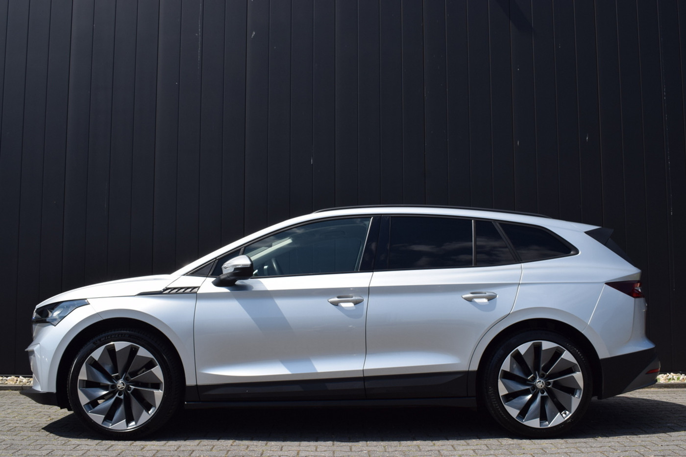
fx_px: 686
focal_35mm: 36
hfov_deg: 53.1
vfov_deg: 36.9
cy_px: 228
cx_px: 343
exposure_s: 1/400
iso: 200
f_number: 10
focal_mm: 24
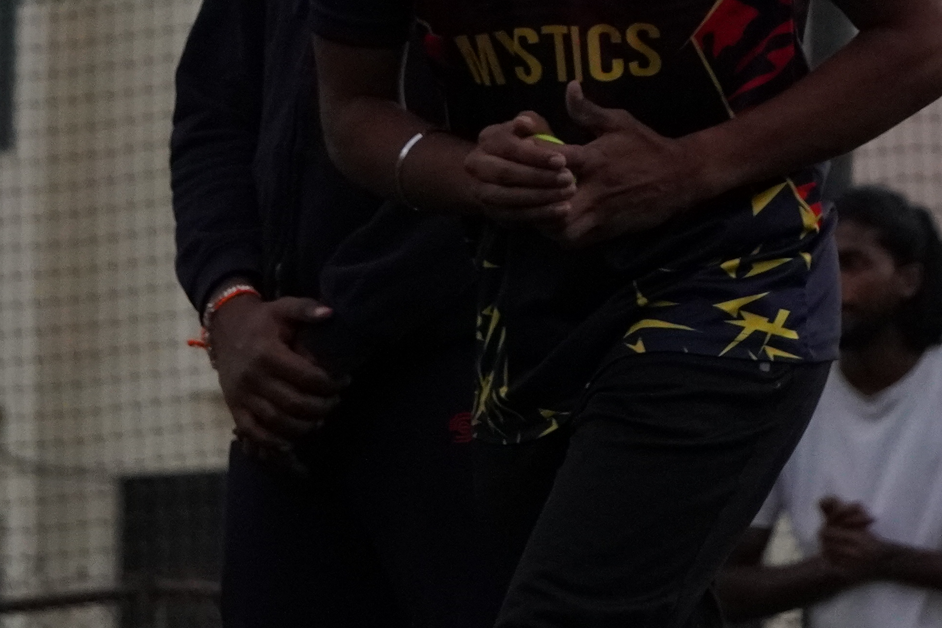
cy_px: -87
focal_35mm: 453
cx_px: 766
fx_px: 11853
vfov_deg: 3.0
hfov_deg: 4.5
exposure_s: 1/1000
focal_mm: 98
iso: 2500
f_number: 5.6
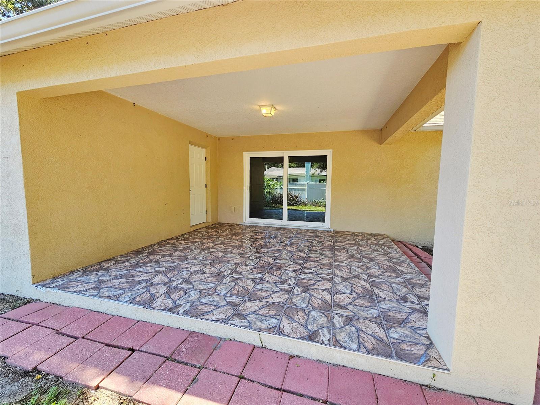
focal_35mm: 13
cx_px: 270
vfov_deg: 89.9
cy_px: 202
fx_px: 203
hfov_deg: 106.2
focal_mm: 2.2
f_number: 2.2
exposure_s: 1/142
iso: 50
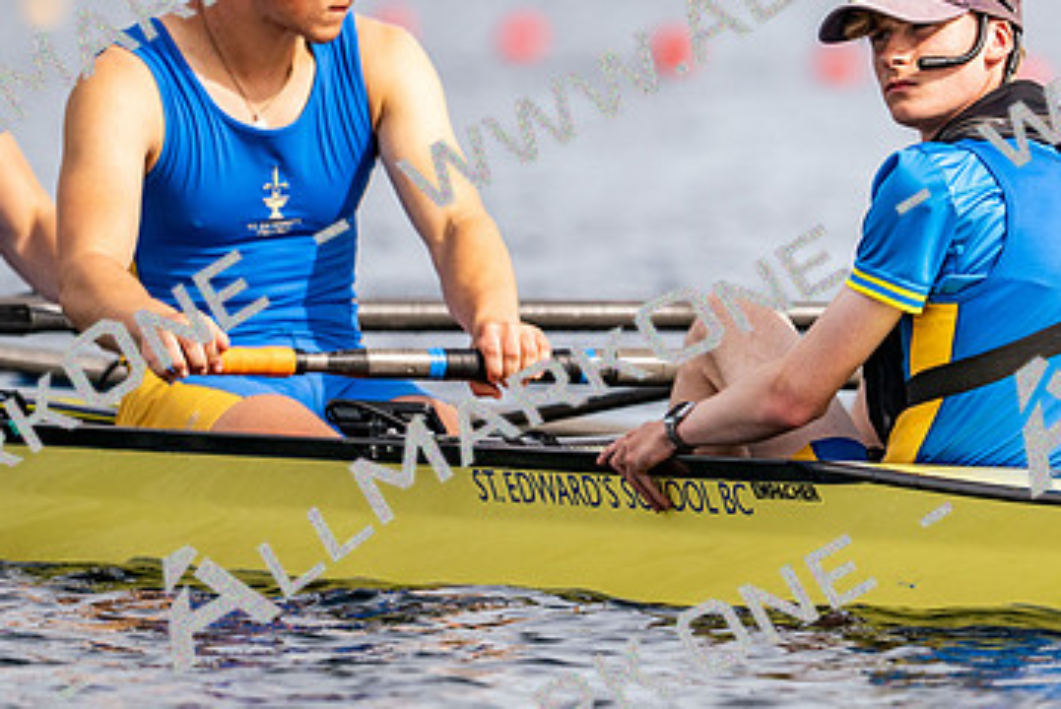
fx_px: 28581
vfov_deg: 1.4
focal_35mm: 969
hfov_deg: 2.1
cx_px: 763
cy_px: 217
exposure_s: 1/2500
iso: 280
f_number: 4.5
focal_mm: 400
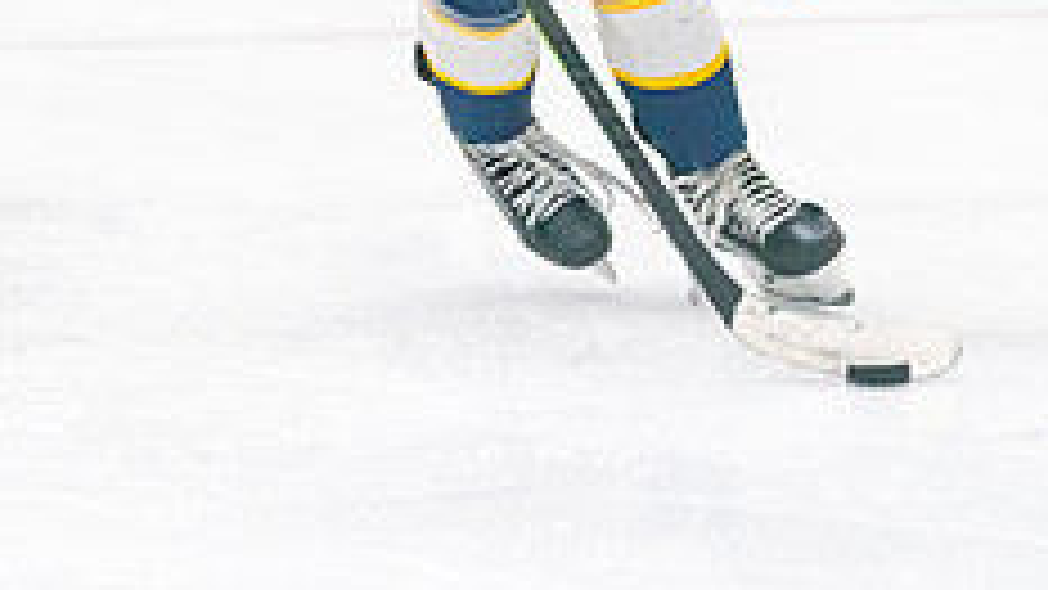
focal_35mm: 333
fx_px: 9253
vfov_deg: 3.6
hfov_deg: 6.5
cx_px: 212
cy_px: -263
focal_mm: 100
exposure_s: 1/1250
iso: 3200
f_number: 2.8
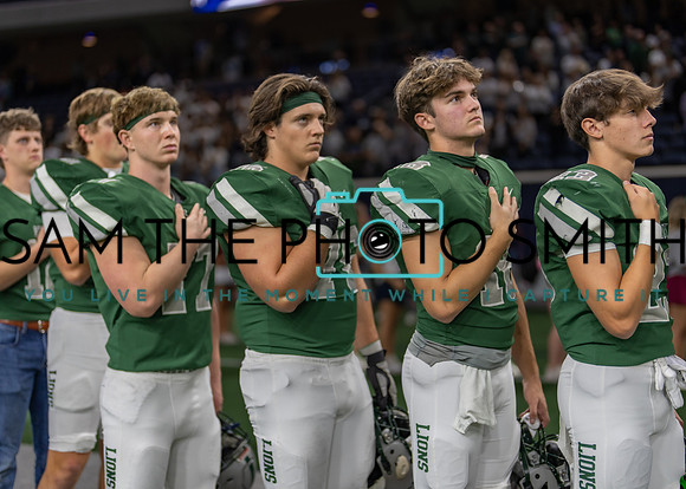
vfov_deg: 27.0
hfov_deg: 37.2
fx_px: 1021
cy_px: 244
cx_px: 343
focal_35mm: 52
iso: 160
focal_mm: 50
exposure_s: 1/500
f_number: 1.2
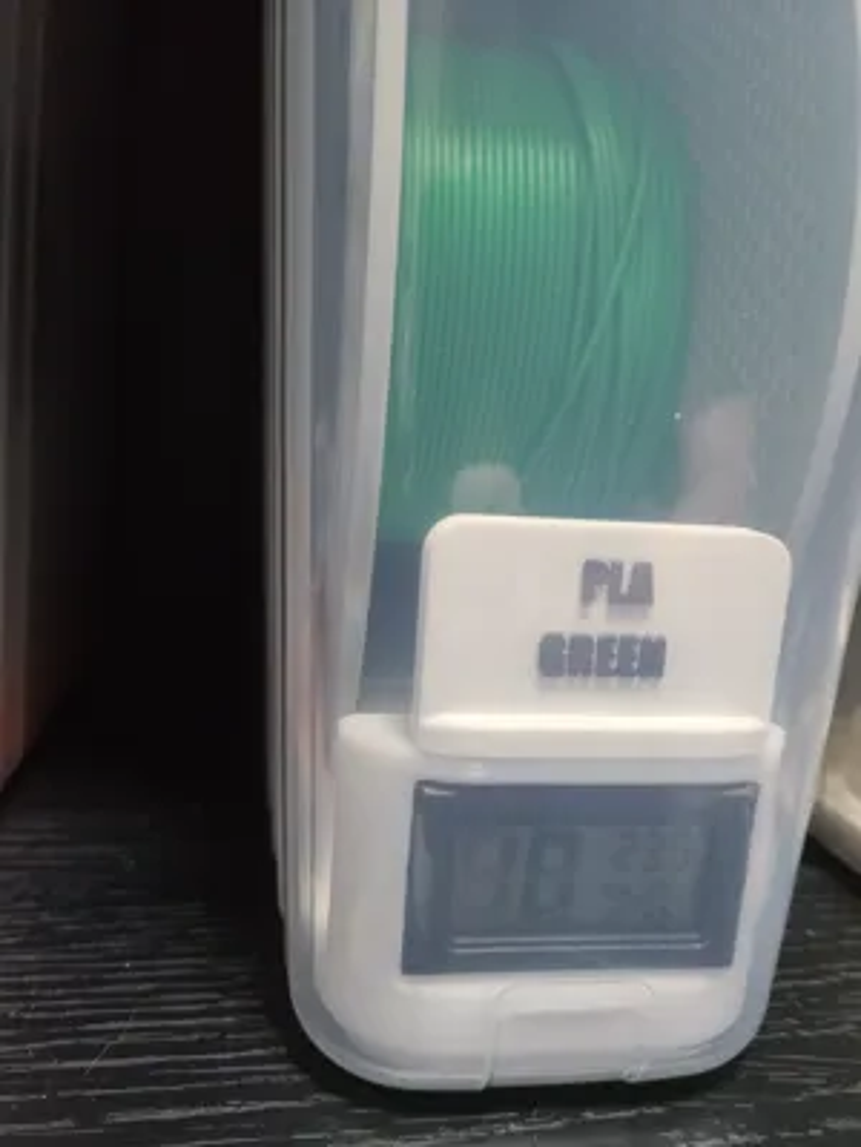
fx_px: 929
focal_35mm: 28
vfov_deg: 63.4
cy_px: 574
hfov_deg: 49.7
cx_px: 430
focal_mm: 5.9
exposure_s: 1/40
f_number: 2
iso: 500
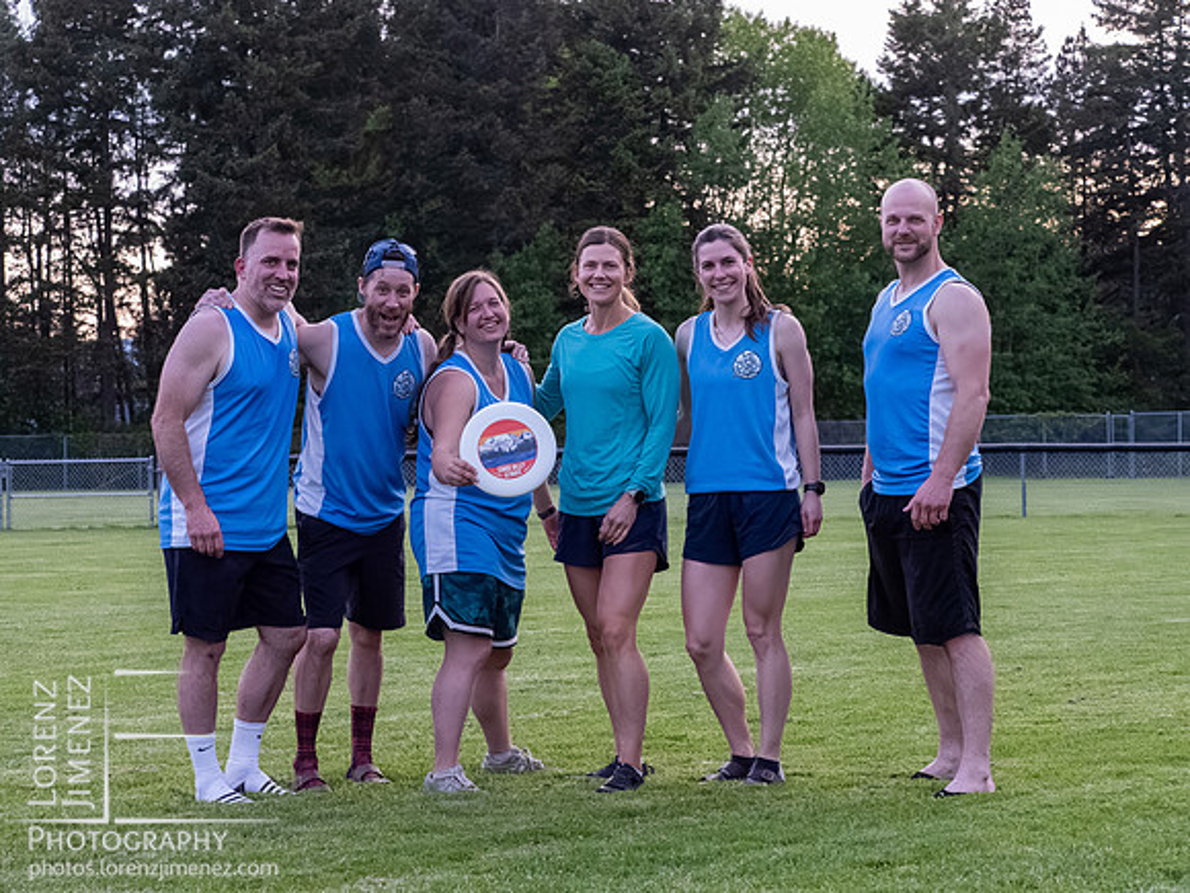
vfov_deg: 16.1
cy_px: 382
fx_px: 3146
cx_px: 509
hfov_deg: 21.4
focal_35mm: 92
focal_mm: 40
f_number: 5
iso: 6400
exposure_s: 1/800
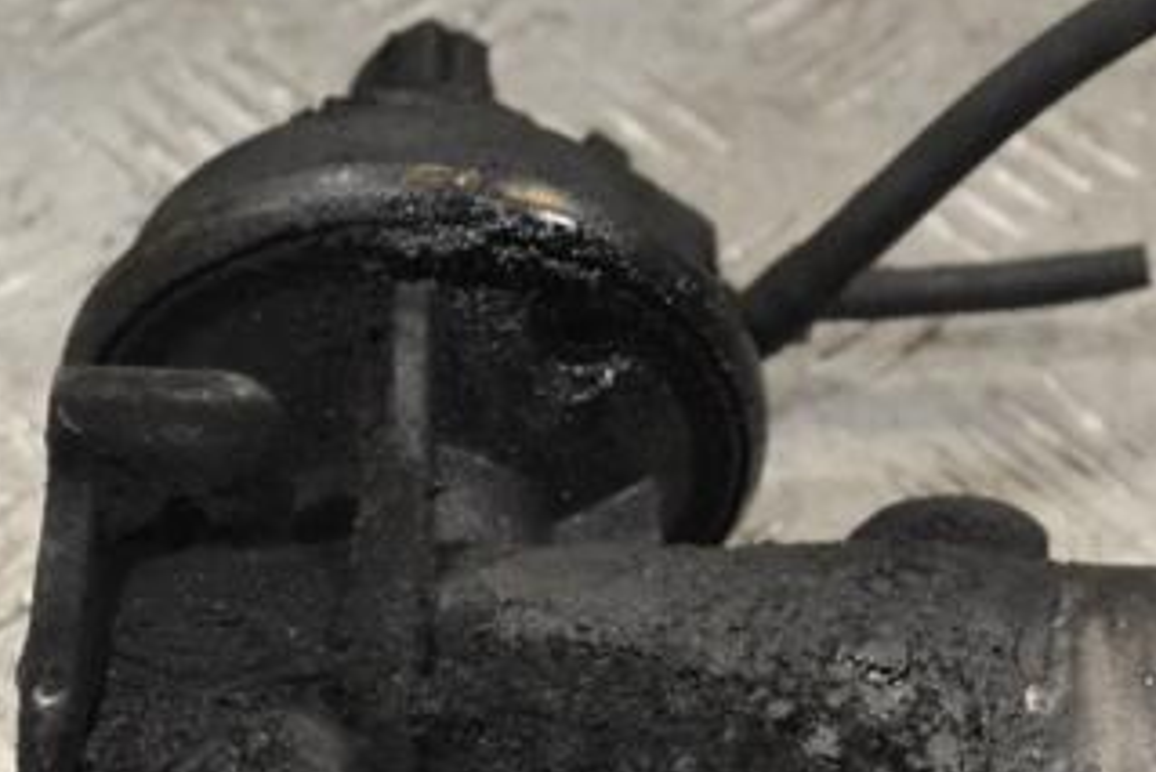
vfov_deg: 11.0
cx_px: 507
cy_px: 685
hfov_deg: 16.5
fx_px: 3983
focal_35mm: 124
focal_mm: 44
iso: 3200
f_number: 8
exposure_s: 1/250
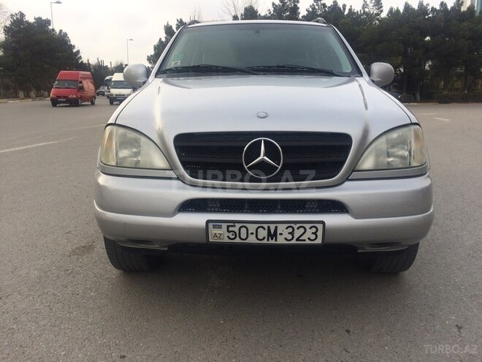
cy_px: 181
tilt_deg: -14.6
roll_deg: +1.5
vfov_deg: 48.2
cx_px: 241
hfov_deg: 61.7
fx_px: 404
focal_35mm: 29
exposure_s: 1/631
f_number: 2.2
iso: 32
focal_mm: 4.15
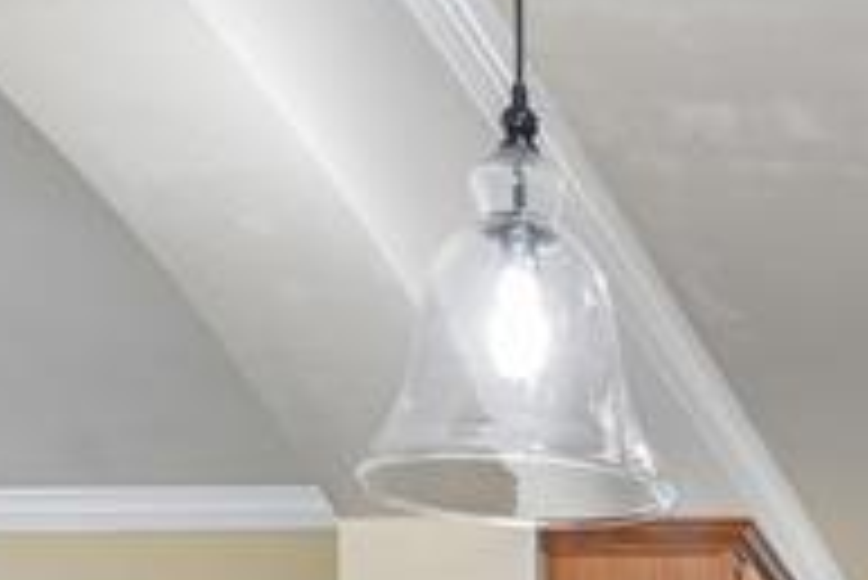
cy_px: 1191
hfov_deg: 17.3
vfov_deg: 11.3
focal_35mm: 109
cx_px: 1232
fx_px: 2622
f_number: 8
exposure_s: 1/6
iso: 400
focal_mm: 20.5
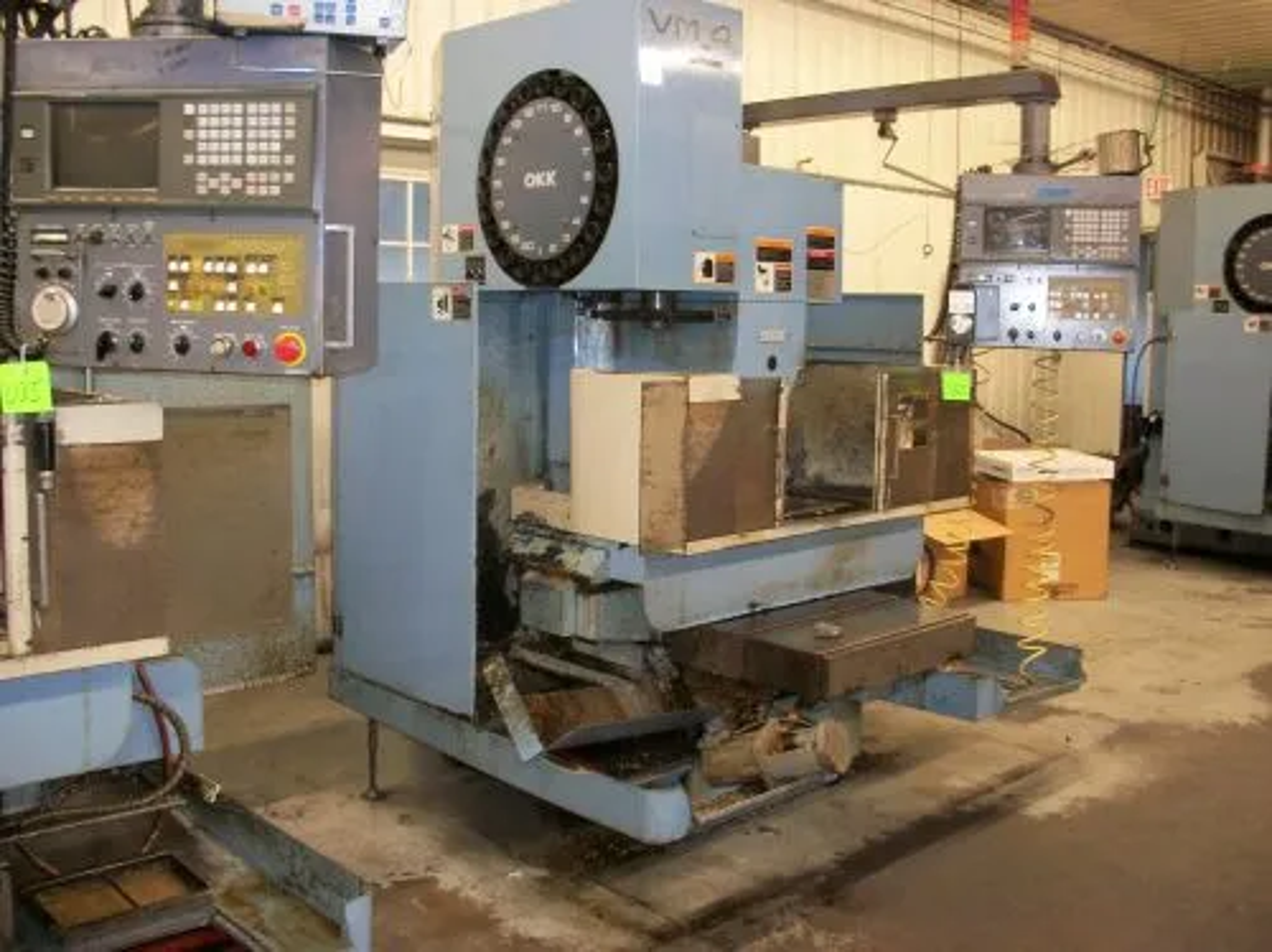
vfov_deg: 40.6
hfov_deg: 52.7
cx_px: 636
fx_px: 1285
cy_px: 476
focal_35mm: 35
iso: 250
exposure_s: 1/30
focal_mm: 6.3
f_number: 3.1
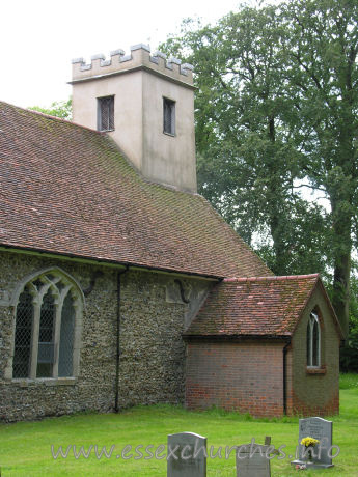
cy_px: 238
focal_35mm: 64
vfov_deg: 30.3
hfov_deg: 22.9
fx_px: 883
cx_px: 179
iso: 50
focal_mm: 16.4
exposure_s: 1/63.5
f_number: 4.5
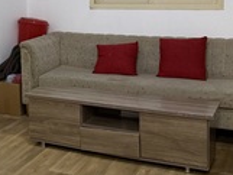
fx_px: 458
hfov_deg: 27.2
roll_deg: +1.3
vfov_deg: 21.1
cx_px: 9
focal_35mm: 68
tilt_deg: -3.6
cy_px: 12
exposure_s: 1/60
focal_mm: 6.76
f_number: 1.78
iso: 400
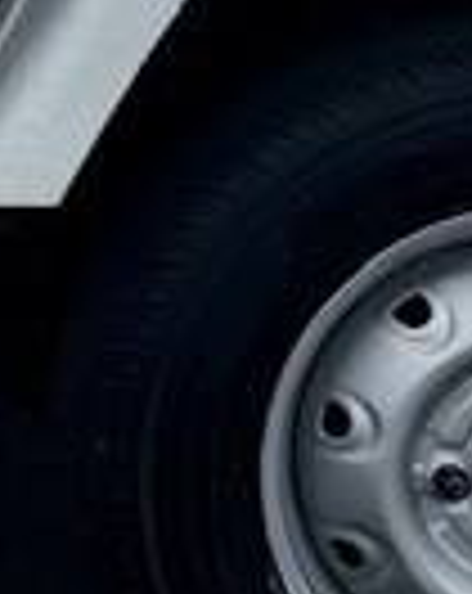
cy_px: -652
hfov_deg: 6.0
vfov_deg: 8.0
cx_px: -1155
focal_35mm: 228
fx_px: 3995
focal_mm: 6.76
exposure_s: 1/2053
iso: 80
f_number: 1.78
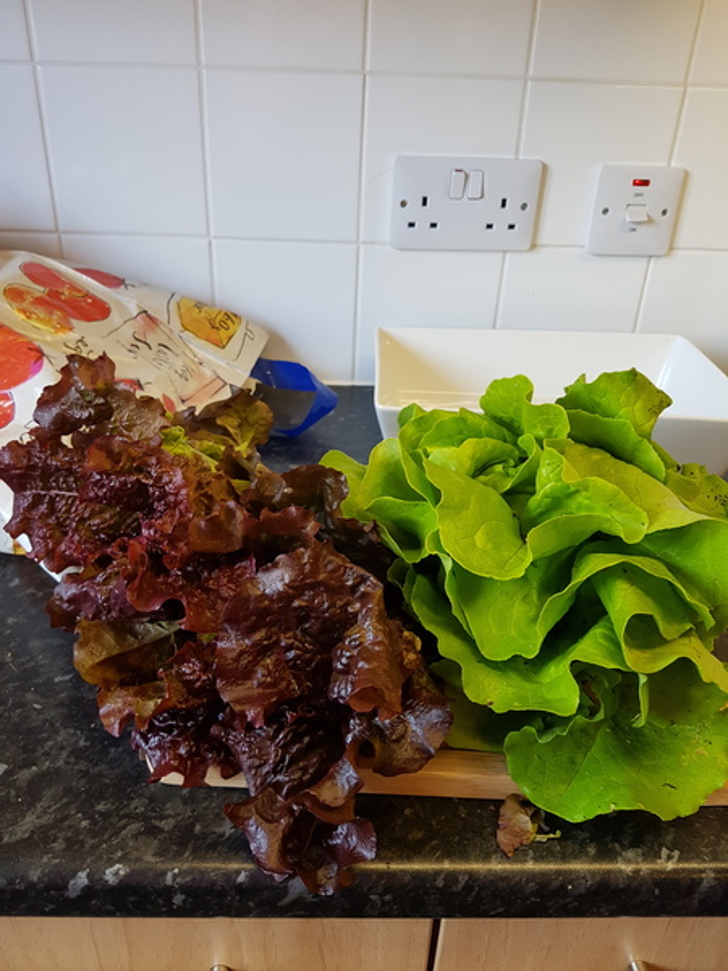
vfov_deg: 67.3
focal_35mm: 26
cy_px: 486
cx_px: 364
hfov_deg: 53.1
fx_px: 729
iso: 100
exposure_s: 1/50
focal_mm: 4.2
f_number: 1.7
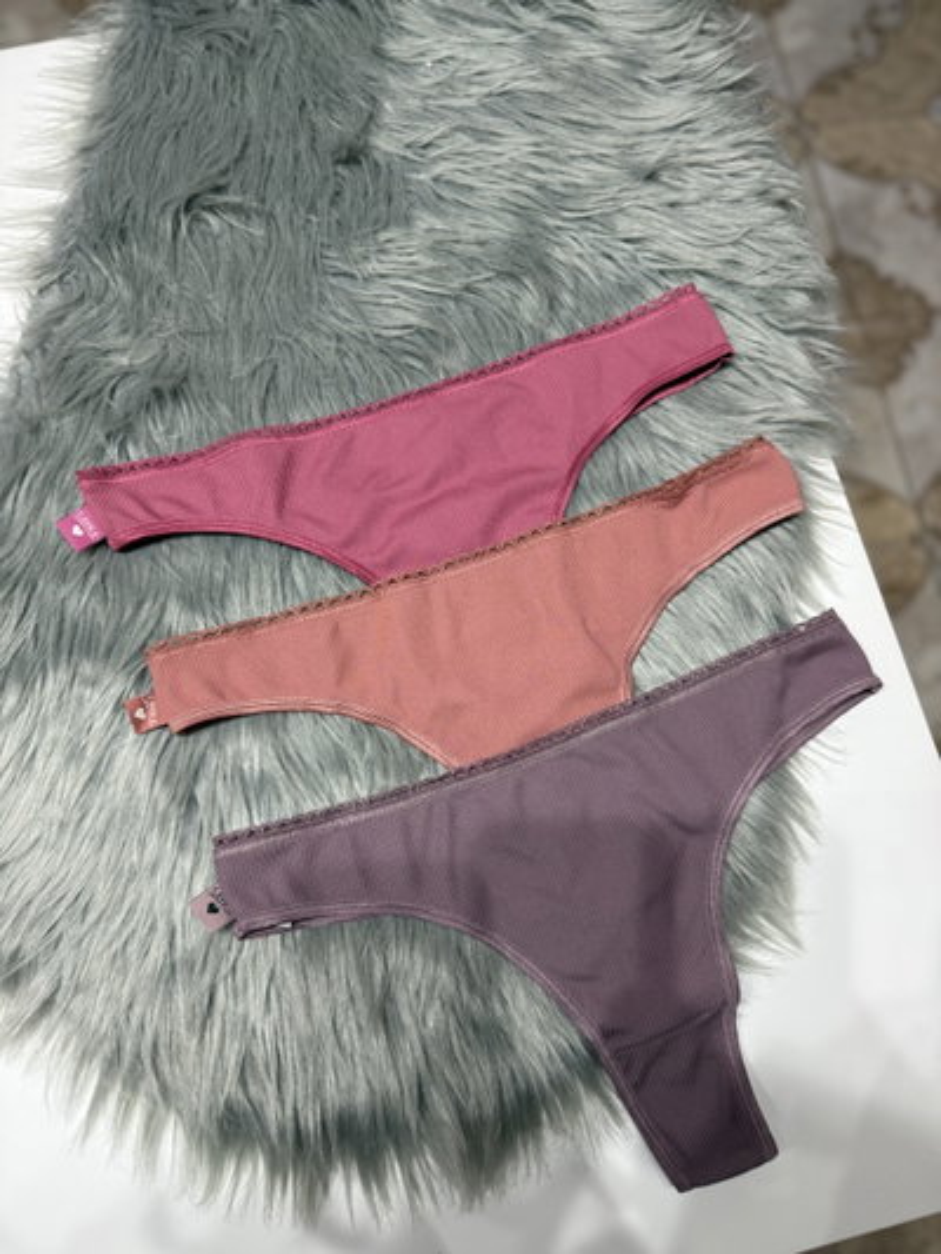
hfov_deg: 56.8
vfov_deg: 71.6
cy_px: 627
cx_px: 470
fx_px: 870
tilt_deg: -76.1
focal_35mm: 24
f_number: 1.78
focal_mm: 6.76
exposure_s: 1/50
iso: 125
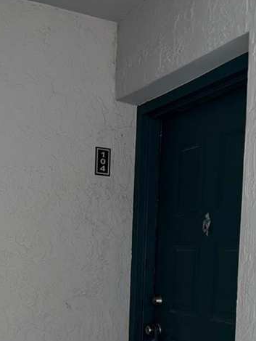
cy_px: 297
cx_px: 144
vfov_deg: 31.4
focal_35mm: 59
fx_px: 581
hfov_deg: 24.8
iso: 40
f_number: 1.5
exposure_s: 1/4
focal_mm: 5.7
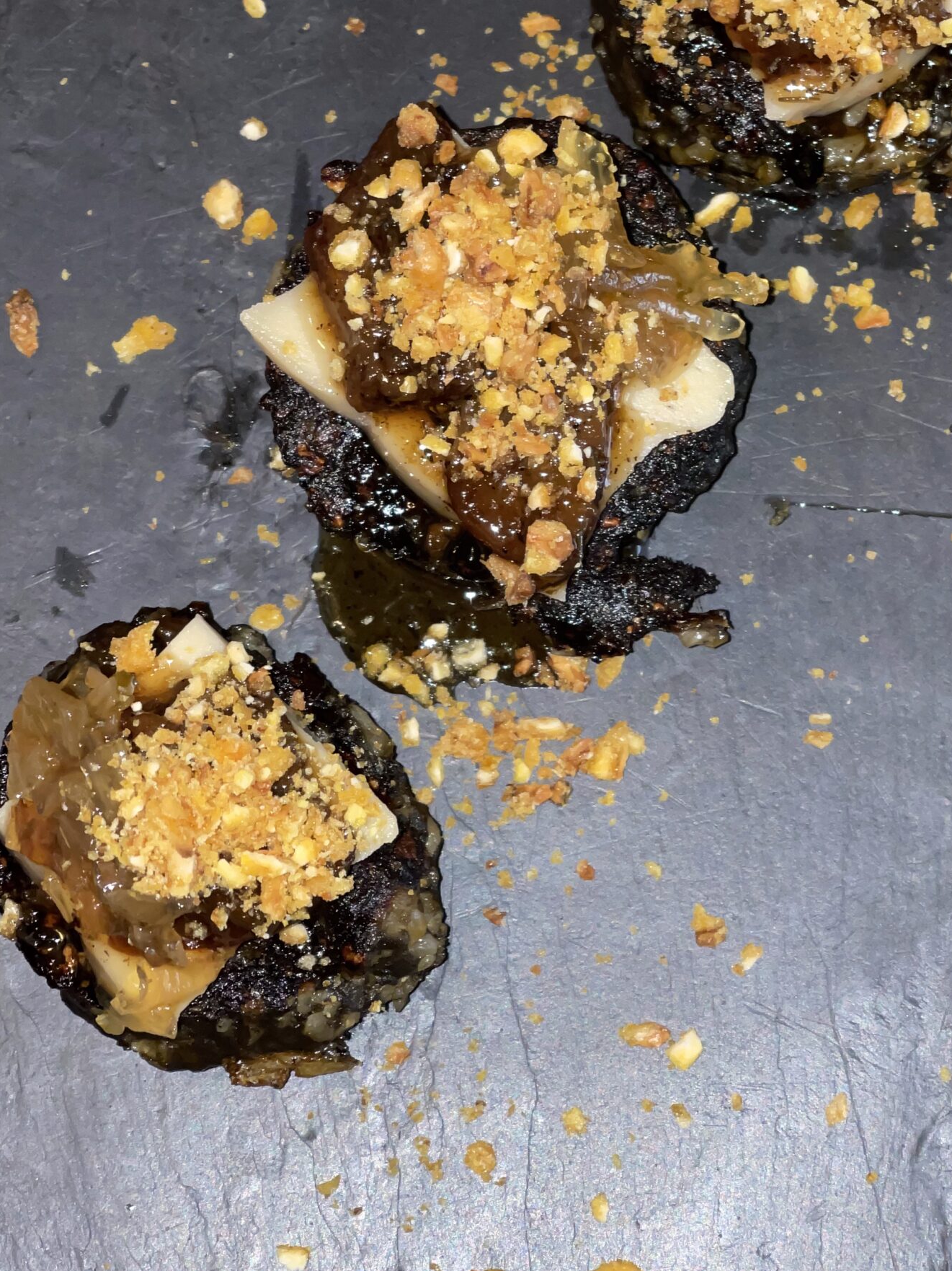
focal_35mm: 93
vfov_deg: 21.0
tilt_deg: -75.0
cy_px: 473
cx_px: 587
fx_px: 3411
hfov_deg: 15.9
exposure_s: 1/33
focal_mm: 7.5
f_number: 2.2
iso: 64
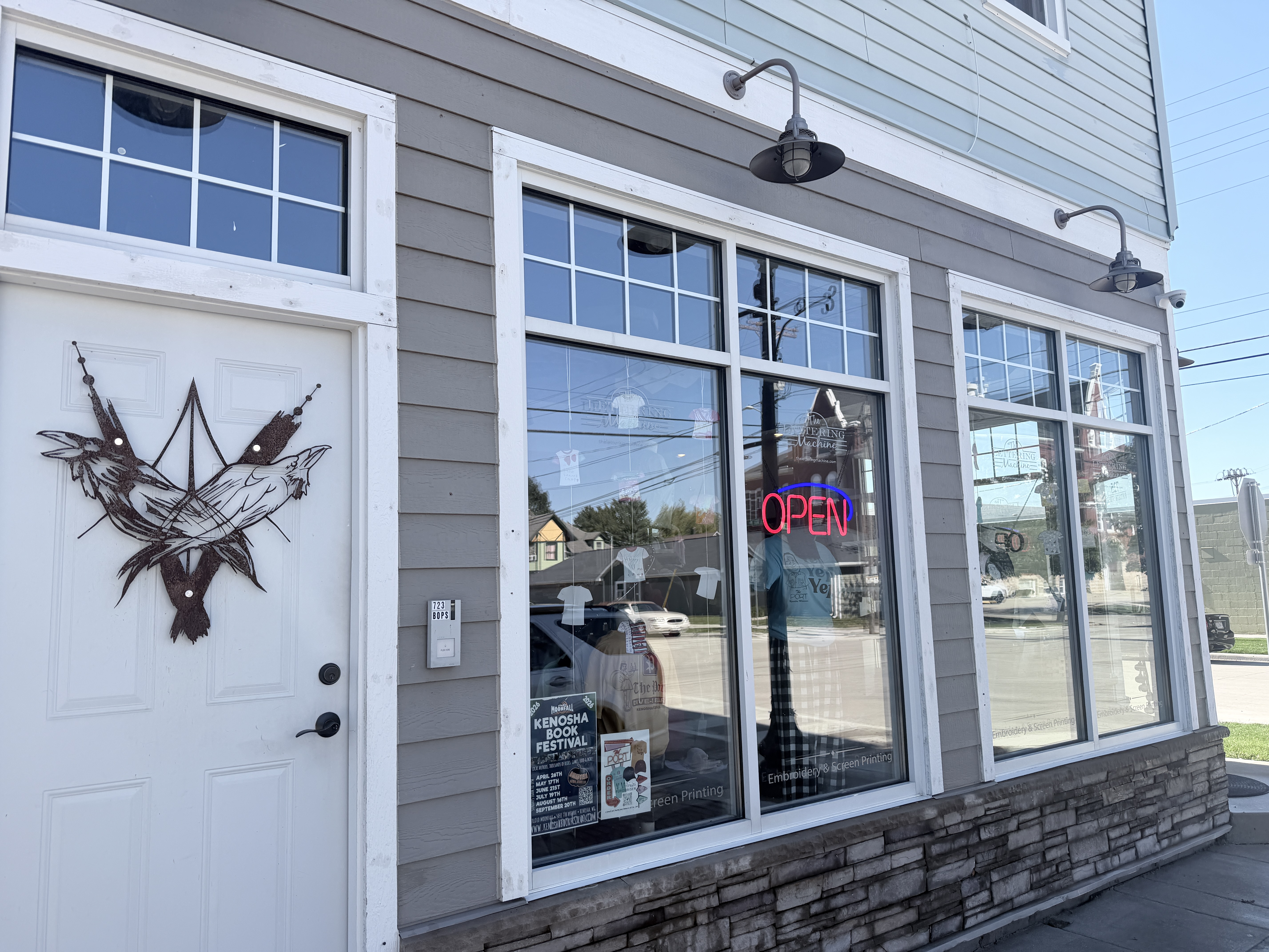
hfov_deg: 71.6
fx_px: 880
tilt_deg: +7.1
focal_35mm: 24
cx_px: 634
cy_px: 476
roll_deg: +2.2
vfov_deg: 56.8
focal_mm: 6.76
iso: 80
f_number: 1.78
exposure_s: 1/1770
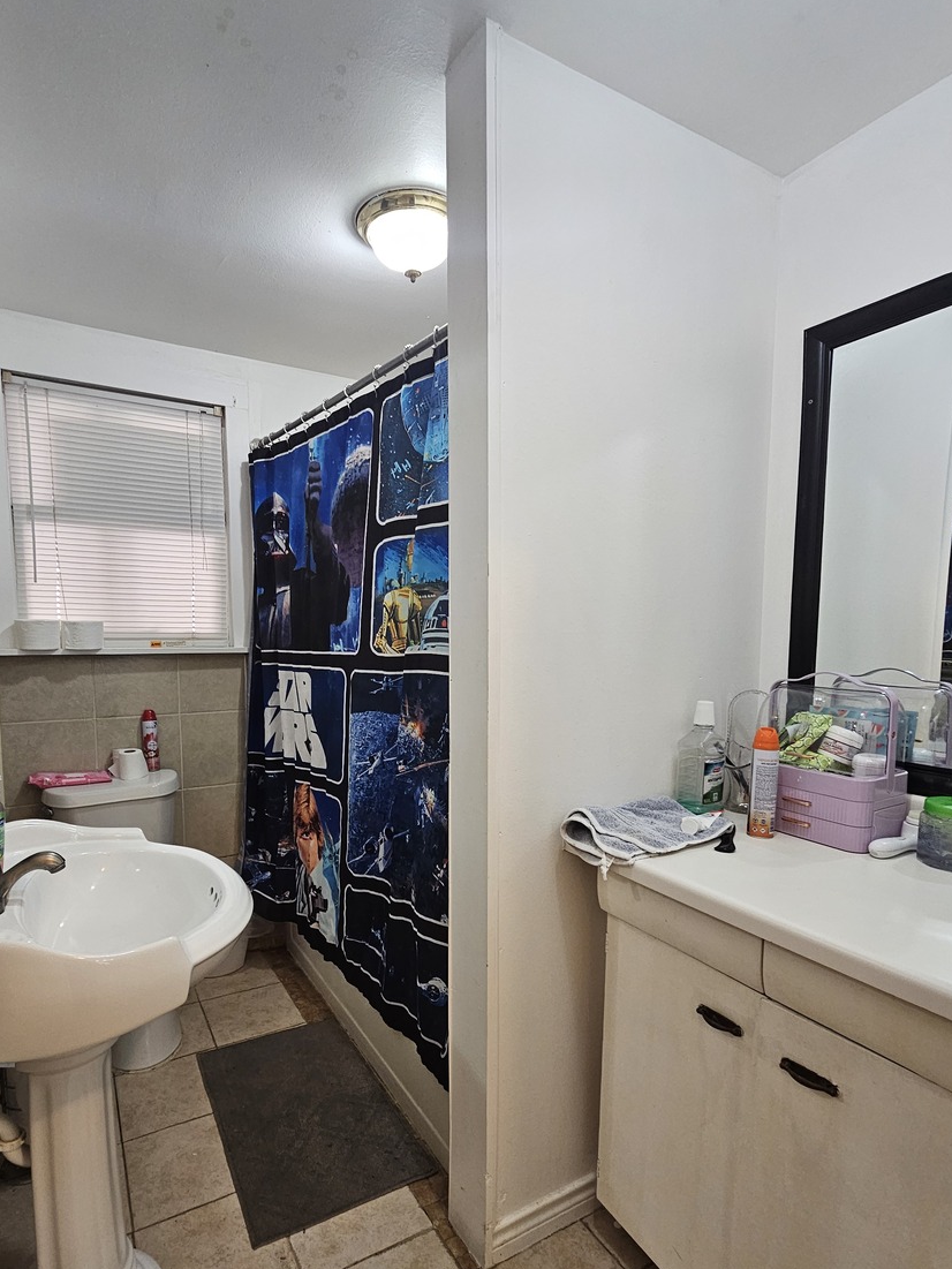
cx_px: 418
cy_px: 693
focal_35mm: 17
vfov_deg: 90.8
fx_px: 623
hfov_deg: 74.4
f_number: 2.2
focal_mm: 2.2
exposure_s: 1/60
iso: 160
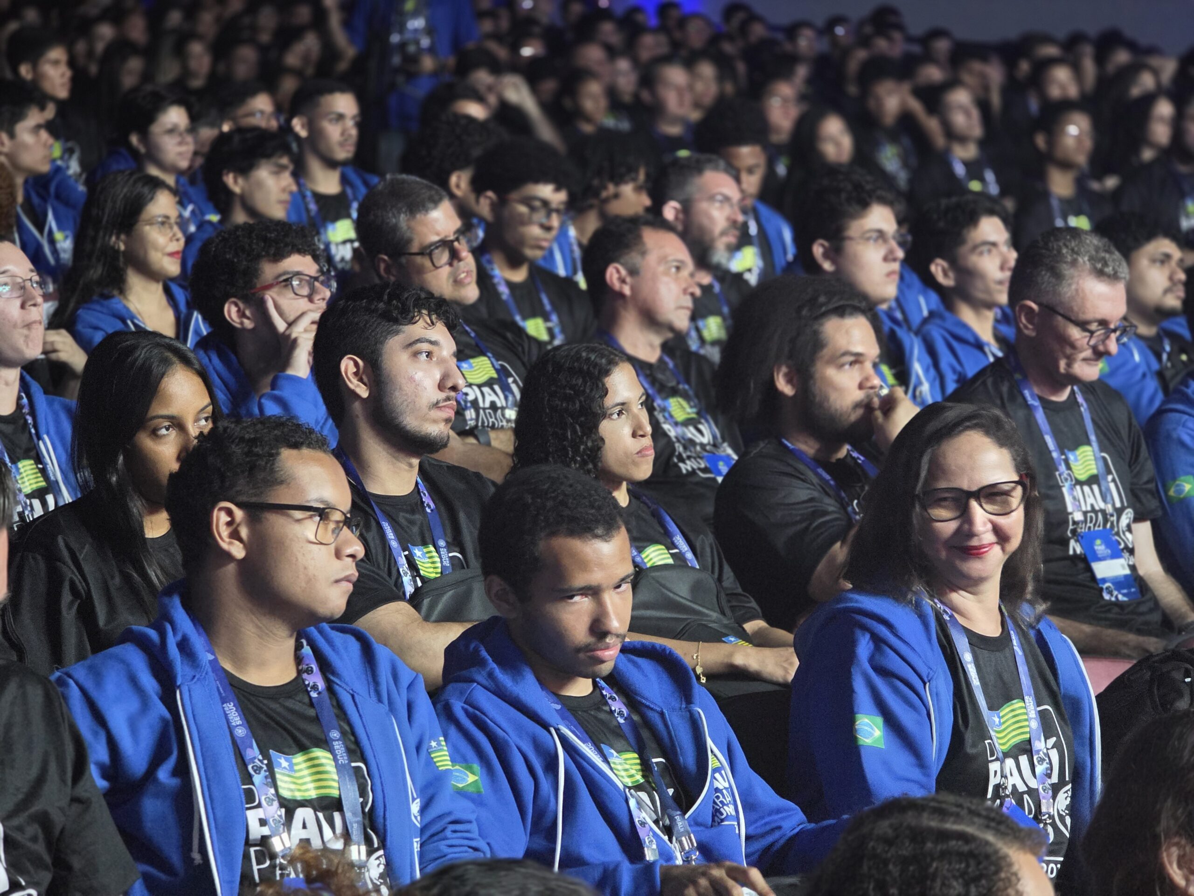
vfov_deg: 12.9
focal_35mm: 115
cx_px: 597
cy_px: 448
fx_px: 3967
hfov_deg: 17.1
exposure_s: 1/24
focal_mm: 18.6
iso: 2000
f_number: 3.4
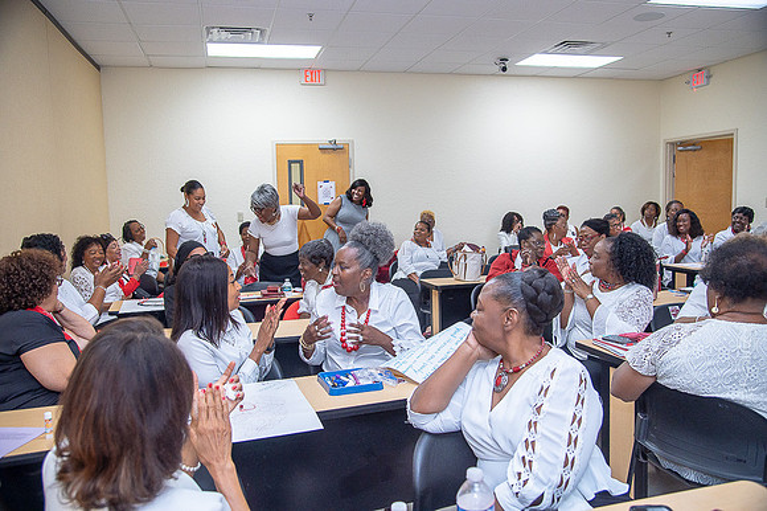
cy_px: 256
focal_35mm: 30
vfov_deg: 43.6
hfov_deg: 62.0
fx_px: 639
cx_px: 384
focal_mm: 30
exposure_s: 1/200
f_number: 4
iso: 800
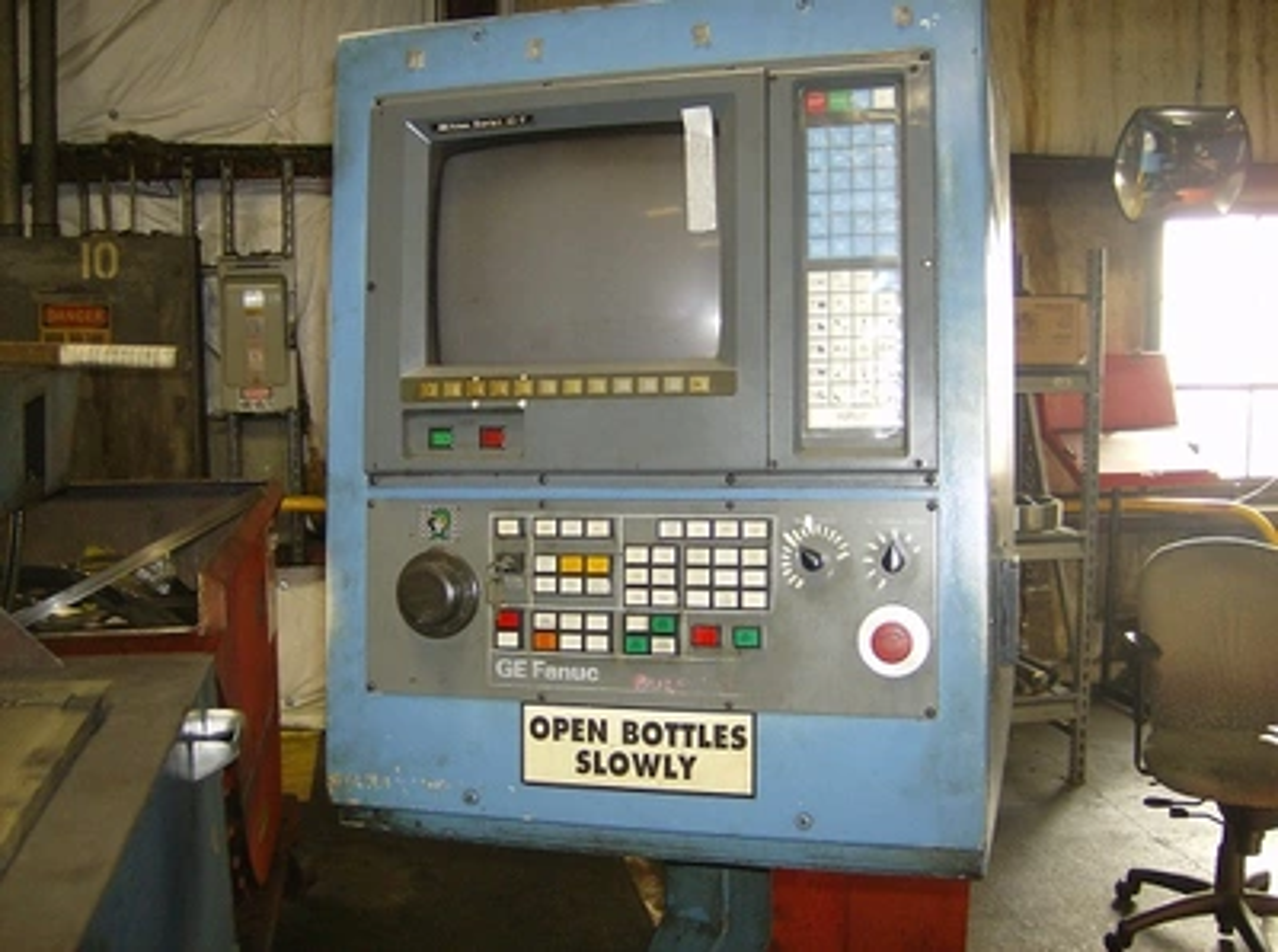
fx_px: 1326
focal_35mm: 36
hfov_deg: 51.5
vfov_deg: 39.5
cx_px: 639
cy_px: 476
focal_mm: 6
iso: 200
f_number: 2.8
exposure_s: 1/60
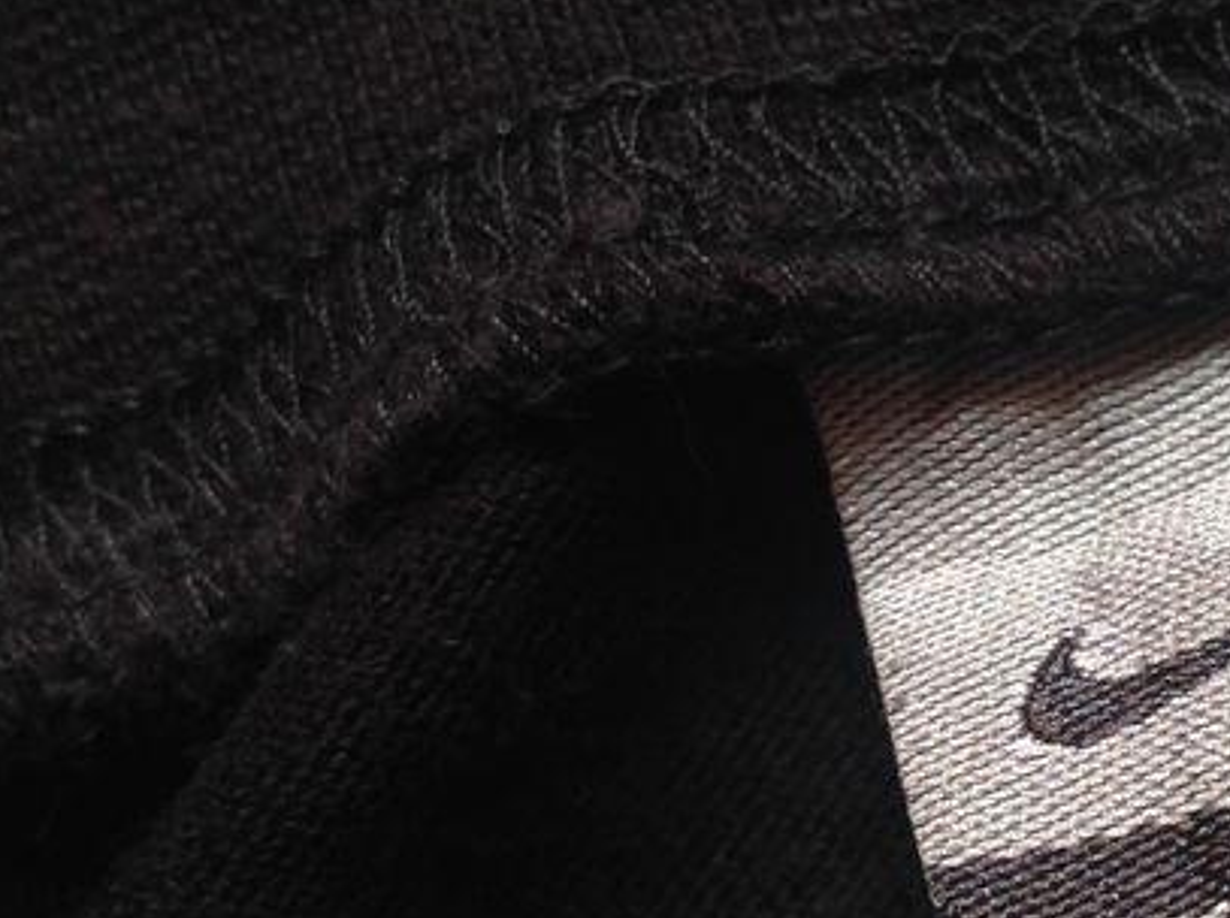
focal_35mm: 86
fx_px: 3051
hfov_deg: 22.2
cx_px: 1136
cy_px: 657
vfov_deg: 17.1
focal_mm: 4.28
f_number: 2.4
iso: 64
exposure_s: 1/40
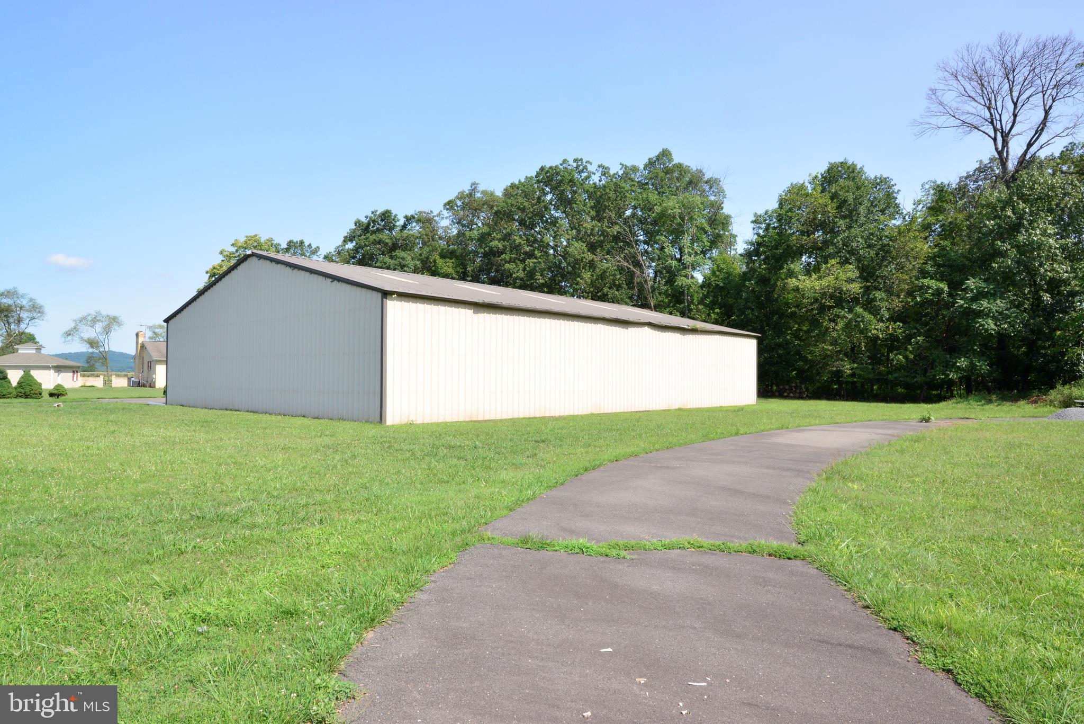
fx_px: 693
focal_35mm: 23
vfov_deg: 55.1
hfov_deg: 76.1
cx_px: 542
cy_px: 362
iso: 800
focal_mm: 23
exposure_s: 1/200
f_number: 20
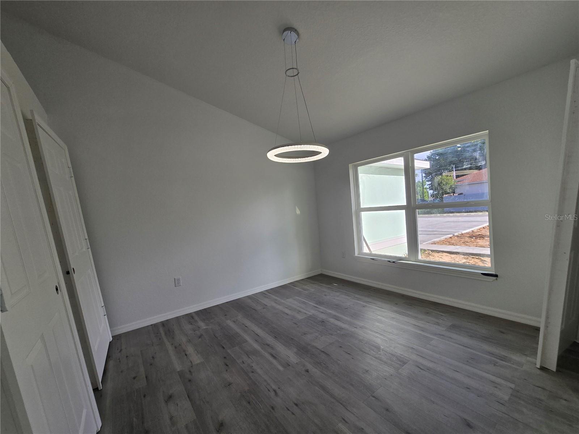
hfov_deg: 106.2
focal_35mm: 13
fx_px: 217
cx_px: 290
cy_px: 217
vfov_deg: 89.9
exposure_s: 1/445
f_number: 2.2
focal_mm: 2.2
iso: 50
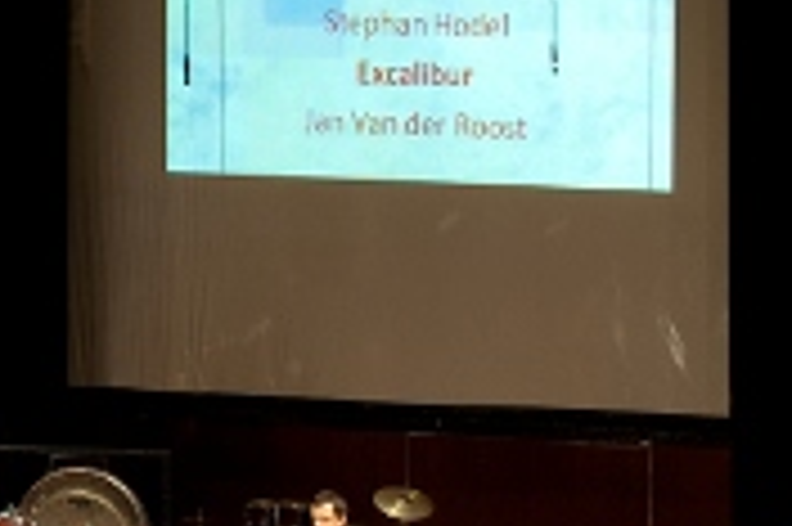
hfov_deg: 6.7
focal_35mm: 307
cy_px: 584
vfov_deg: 4.5
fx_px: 6748
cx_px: -162
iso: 640
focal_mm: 98
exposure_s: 1/40
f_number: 3.5
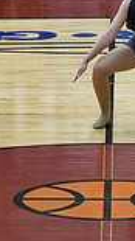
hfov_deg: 2.9
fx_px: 2633
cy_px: 33
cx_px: -301
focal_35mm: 413
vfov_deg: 5.2
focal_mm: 70
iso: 4000
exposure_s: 1/400
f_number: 4
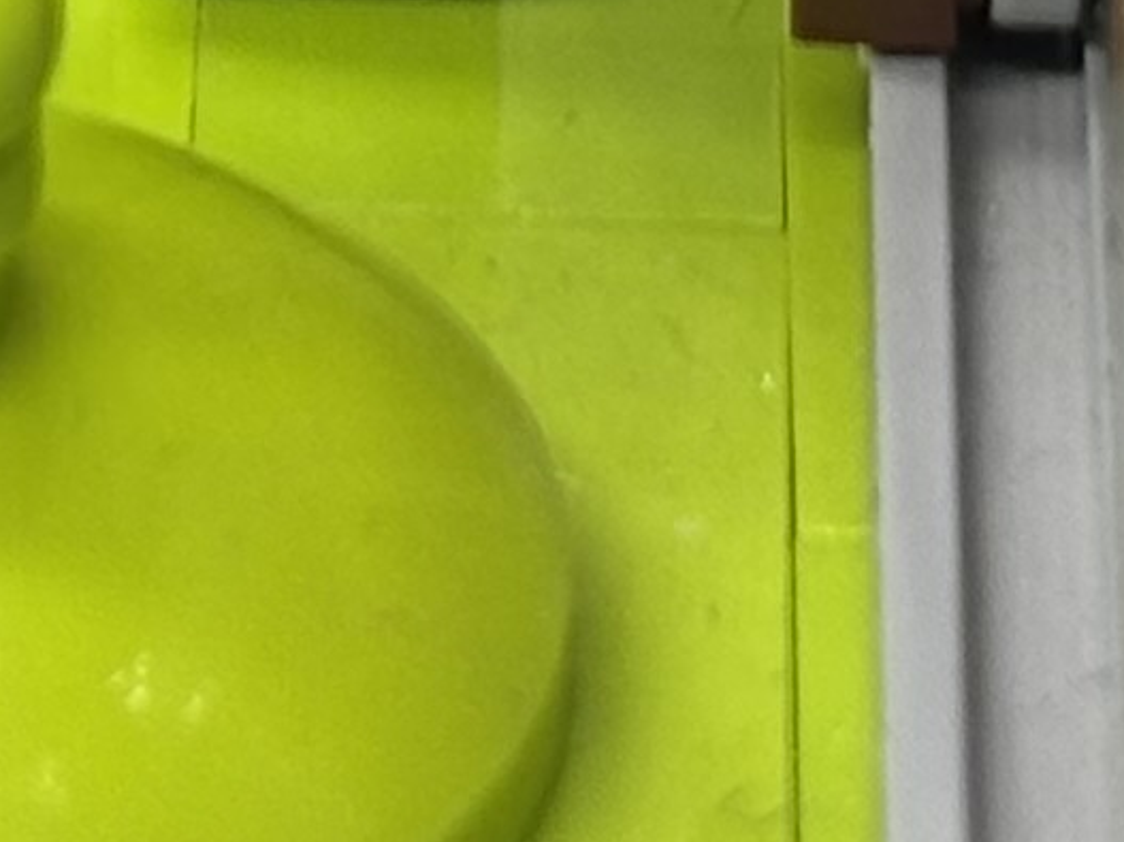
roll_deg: +2.4
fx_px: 12920
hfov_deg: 5.0
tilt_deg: -25.9
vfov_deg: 3.6
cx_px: -418
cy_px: -2006
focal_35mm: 398
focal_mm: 5.96
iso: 32
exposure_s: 1/209
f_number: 1.6
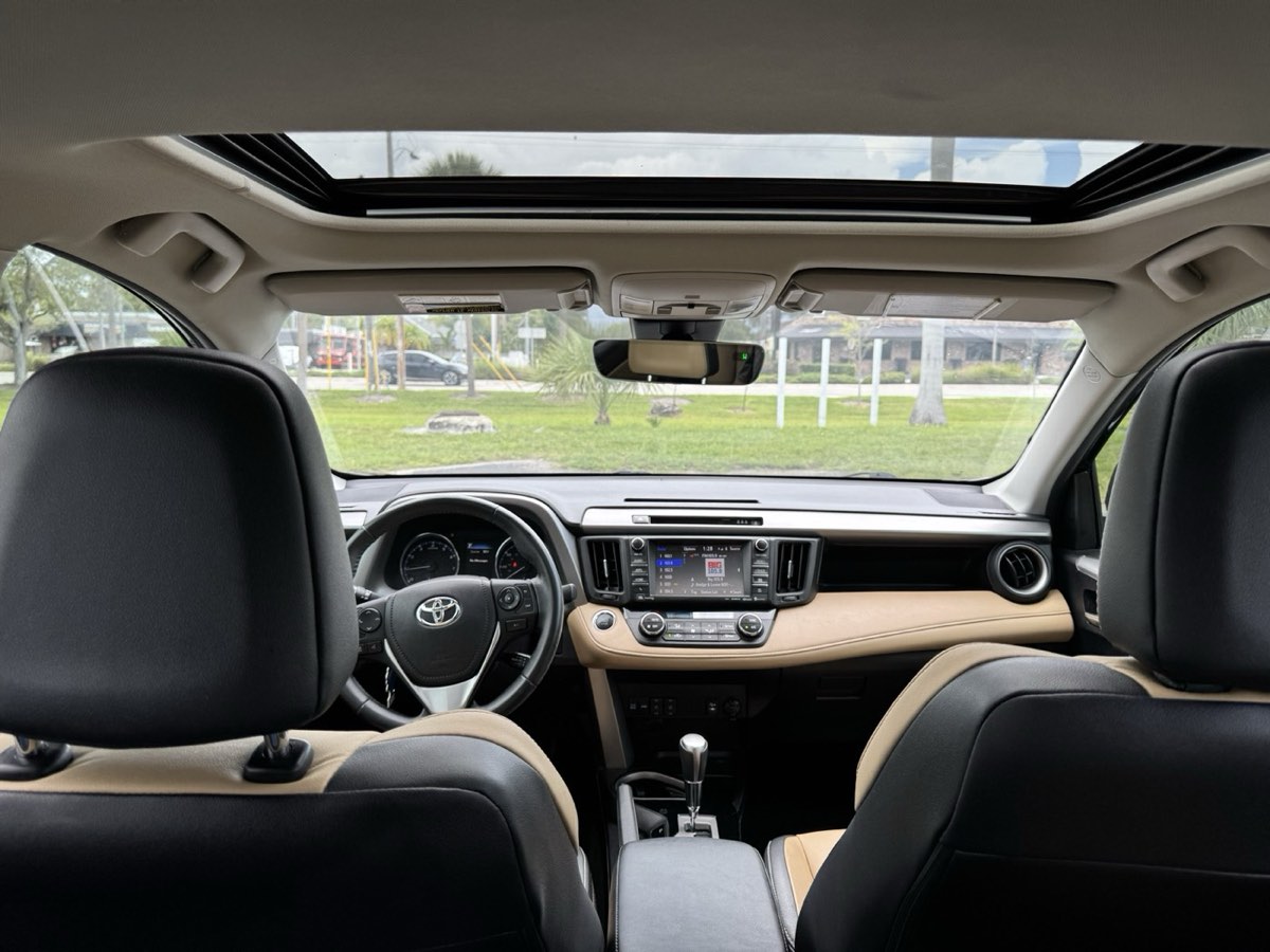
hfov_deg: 71.6
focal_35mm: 24
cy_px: 476
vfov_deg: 56.8
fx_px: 881
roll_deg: -1.1
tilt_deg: -8.4
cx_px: 635
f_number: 1.78
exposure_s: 1/273
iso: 64
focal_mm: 6.76
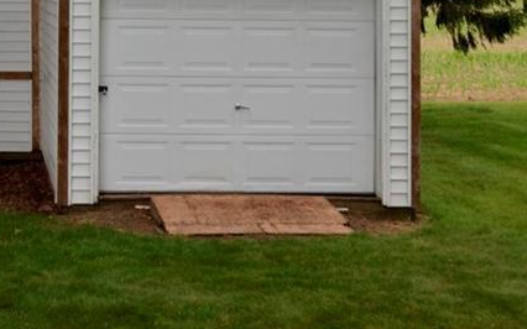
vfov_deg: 14.4
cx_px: -14
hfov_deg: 22.5
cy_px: -54
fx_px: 1264
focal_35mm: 88
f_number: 6.3
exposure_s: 1/200
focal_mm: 24
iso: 100
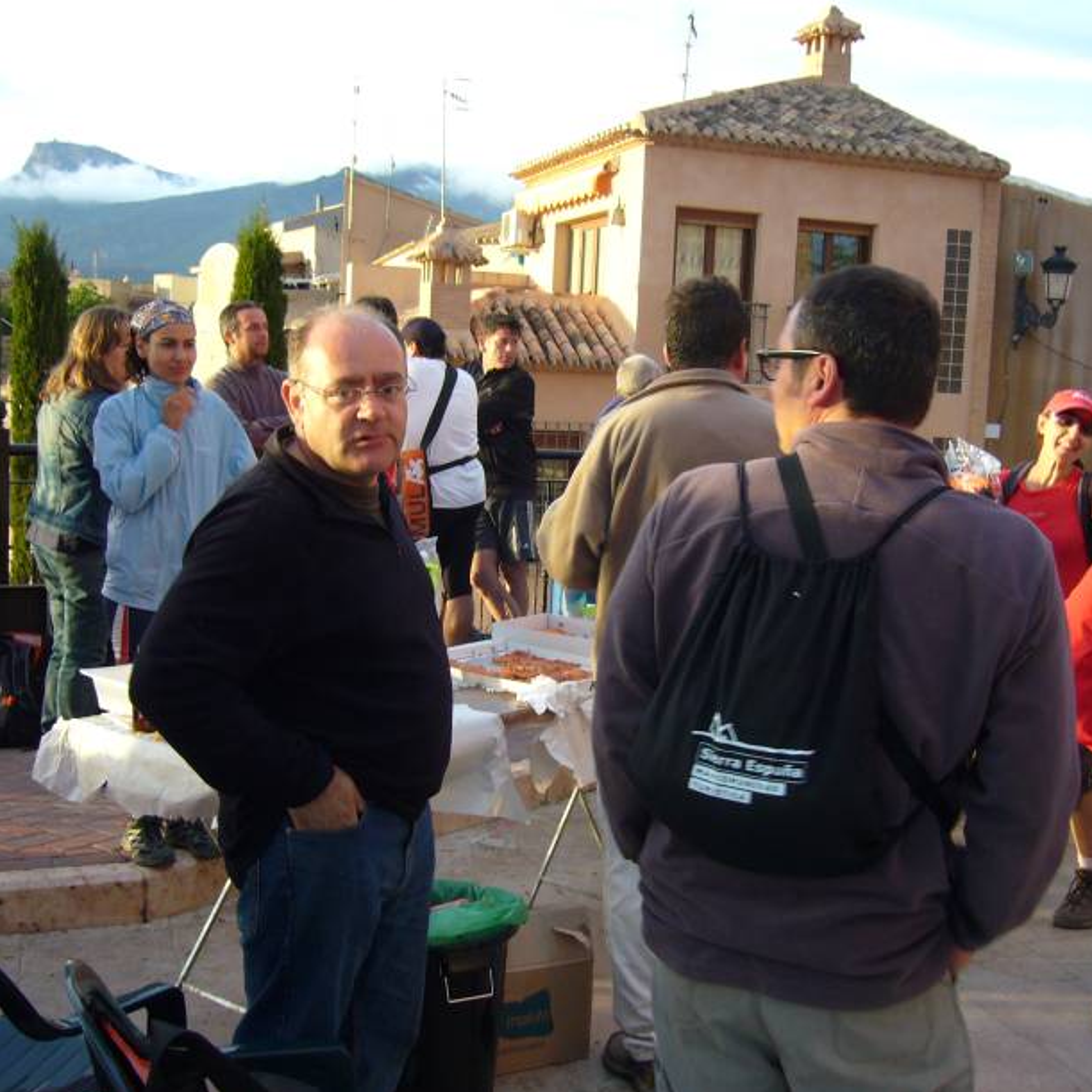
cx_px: 556
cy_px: 541
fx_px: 1535
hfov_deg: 39.2
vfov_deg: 39.2
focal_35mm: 43
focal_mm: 5.8
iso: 100
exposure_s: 1/80
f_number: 2.8
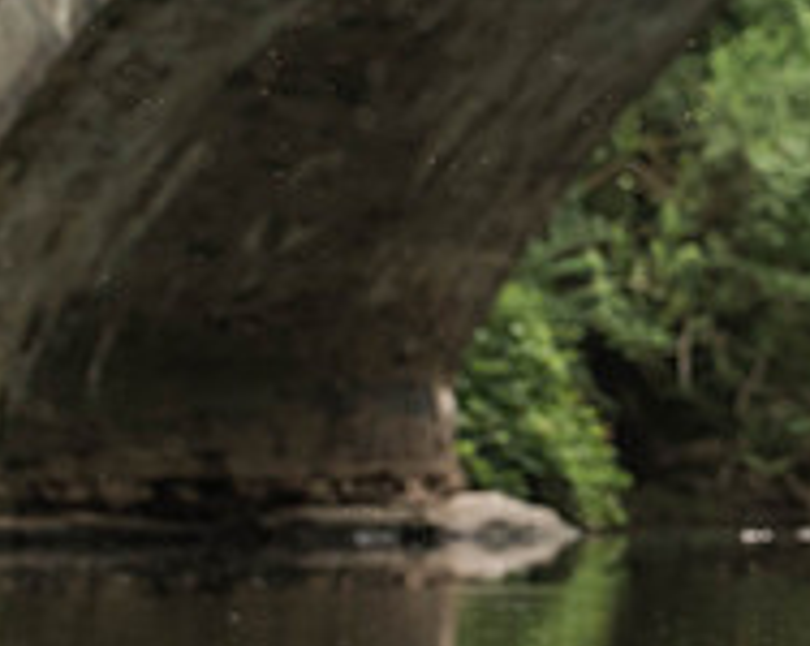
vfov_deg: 4.8
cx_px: 966
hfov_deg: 5.9
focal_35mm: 325
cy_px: 229
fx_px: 7783
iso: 1600
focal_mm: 110
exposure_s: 1/250
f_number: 4
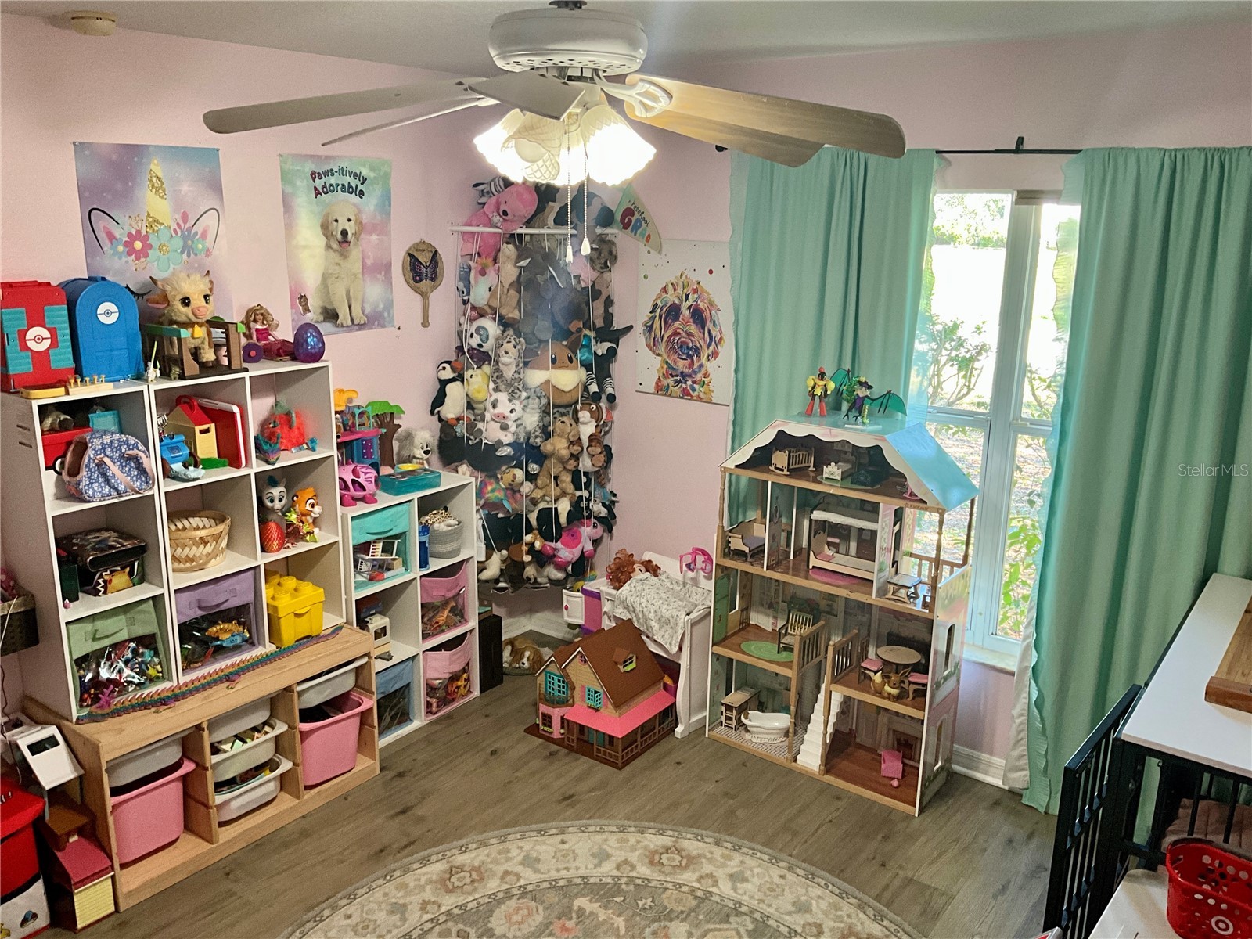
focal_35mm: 29
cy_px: 470
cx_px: 626
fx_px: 1049
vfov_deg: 48.2
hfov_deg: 61.7
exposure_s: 1/60
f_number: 1.8
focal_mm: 3
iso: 125
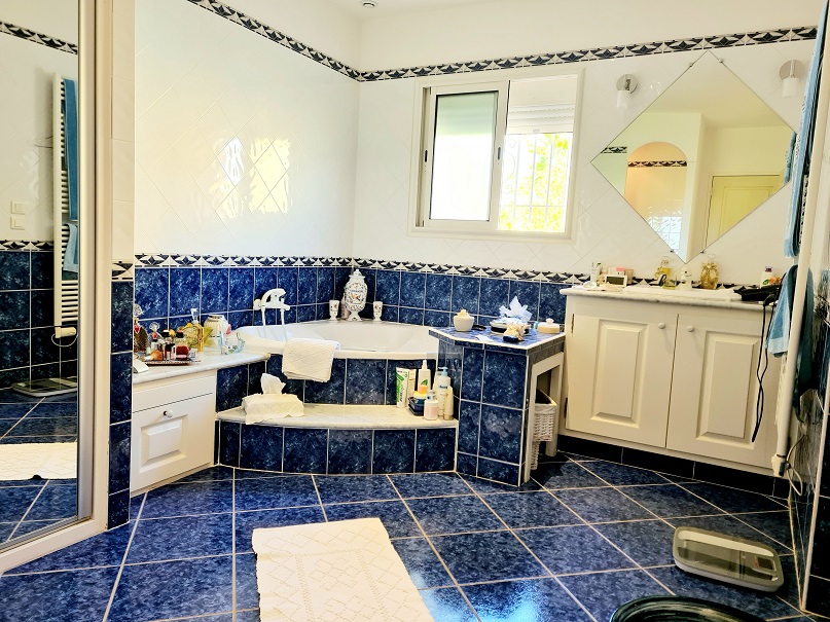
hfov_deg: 67.3
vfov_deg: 53.1
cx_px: 415
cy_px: 311
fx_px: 623
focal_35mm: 26
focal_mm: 5.4
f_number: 1.8
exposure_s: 1/50
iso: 80
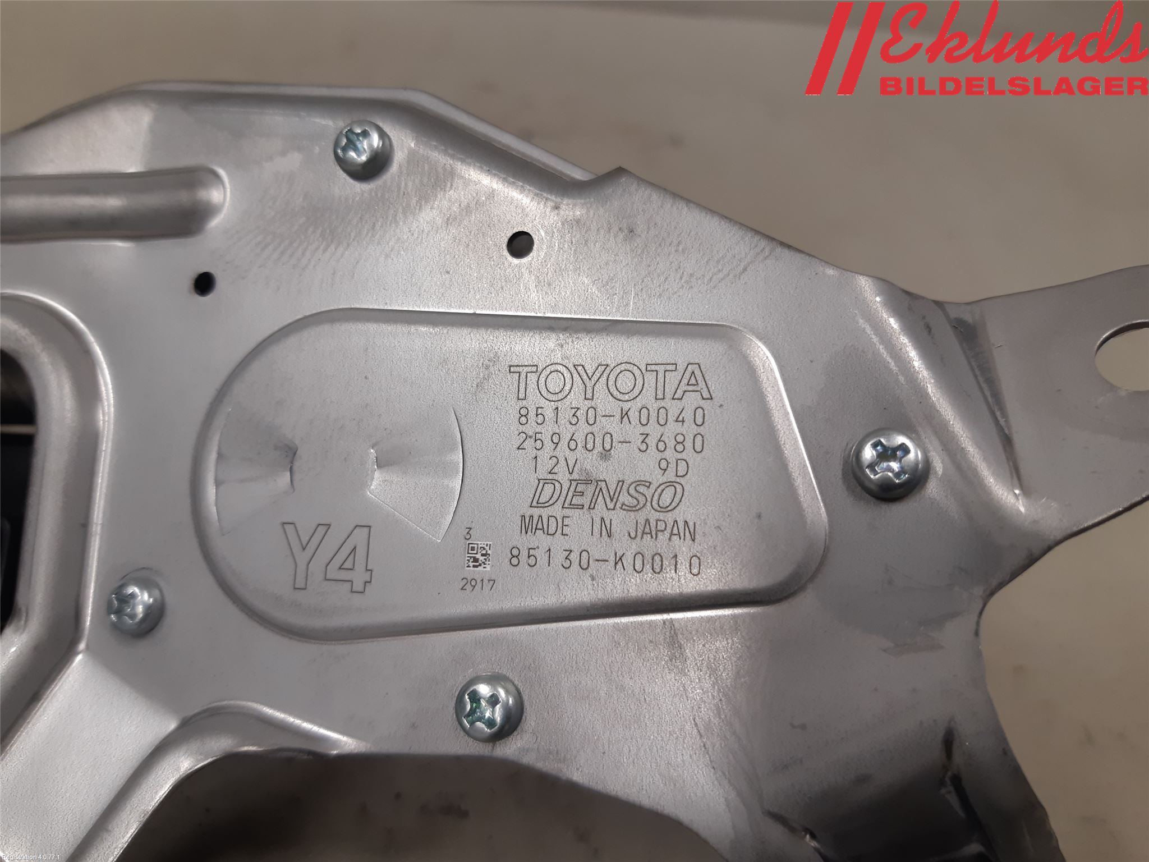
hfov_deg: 67.3
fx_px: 863
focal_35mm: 26
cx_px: 574
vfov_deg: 53.1
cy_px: 431
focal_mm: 3.93
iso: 80
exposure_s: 1/50
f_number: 1.7
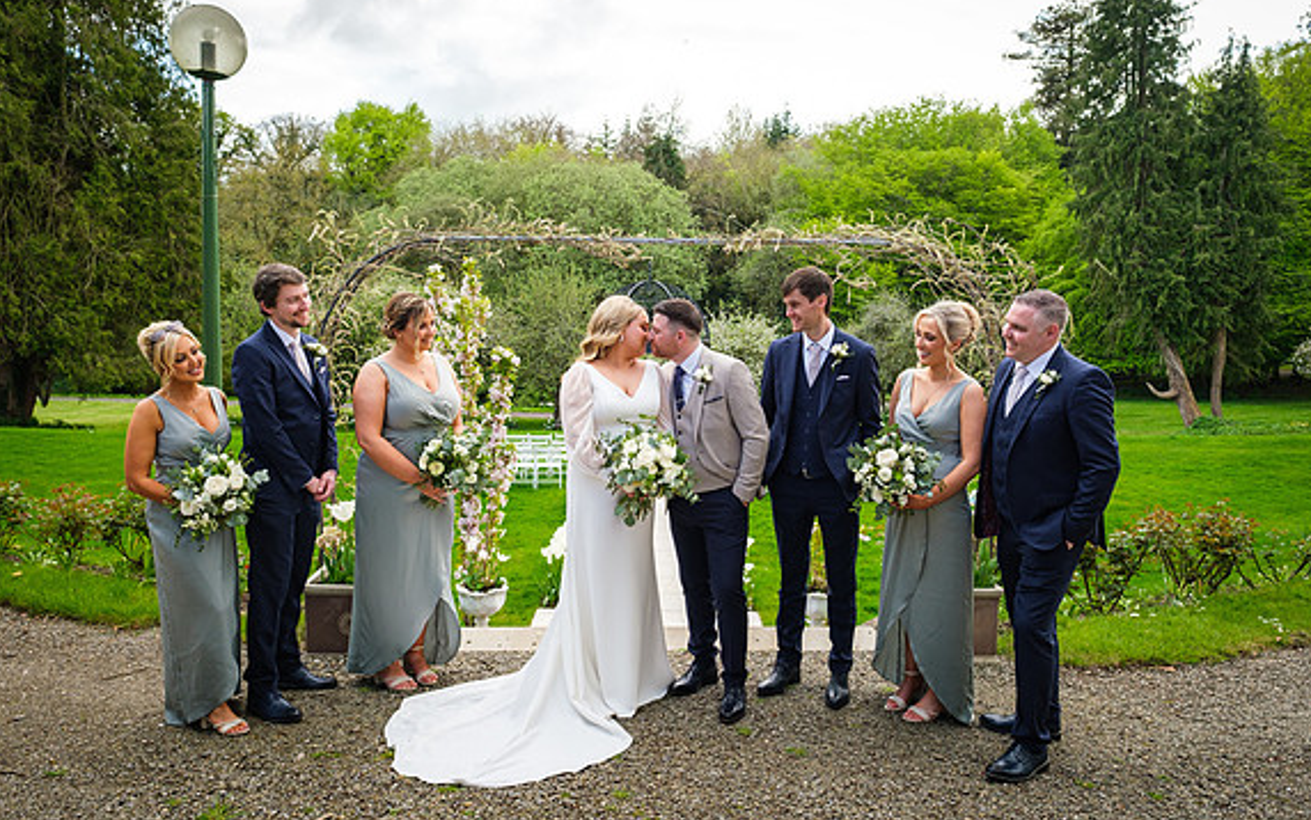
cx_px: 653
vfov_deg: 49.3
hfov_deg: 72.5
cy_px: 391
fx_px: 894
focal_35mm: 25
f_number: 4.5
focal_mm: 16
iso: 250
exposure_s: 1/200
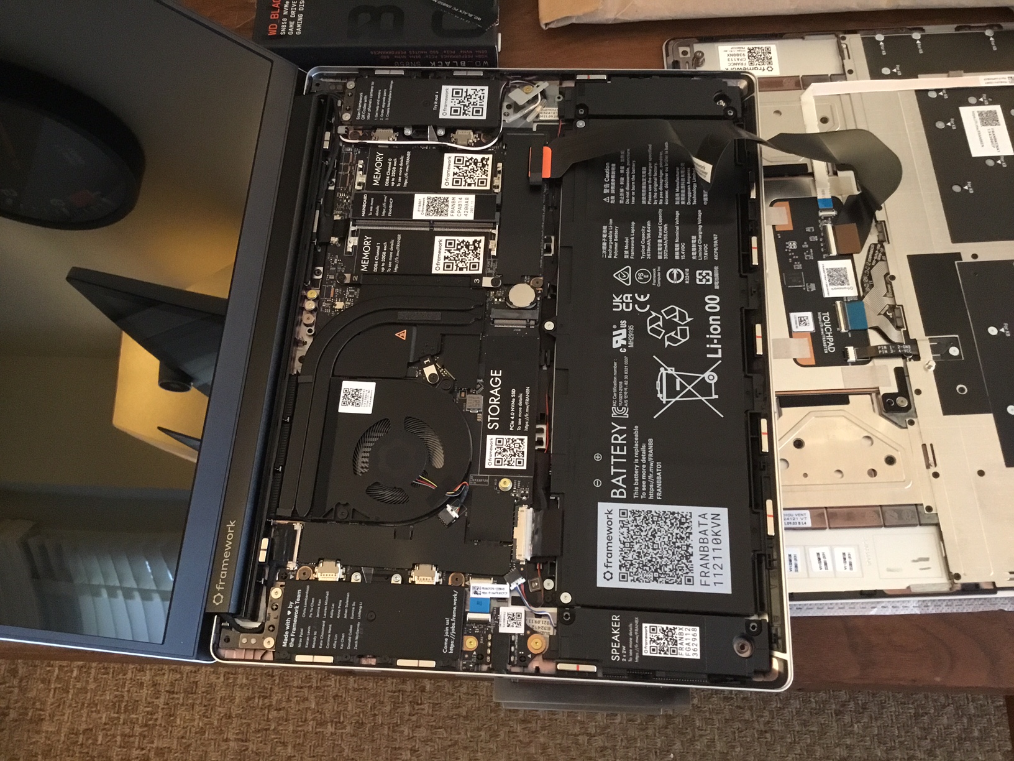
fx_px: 908
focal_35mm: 31
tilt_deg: -67.6
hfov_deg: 58.4
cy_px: 380
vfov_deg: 45.4
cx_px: 507
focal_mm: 3.3
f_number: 2.4
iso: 200
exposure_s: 1/15
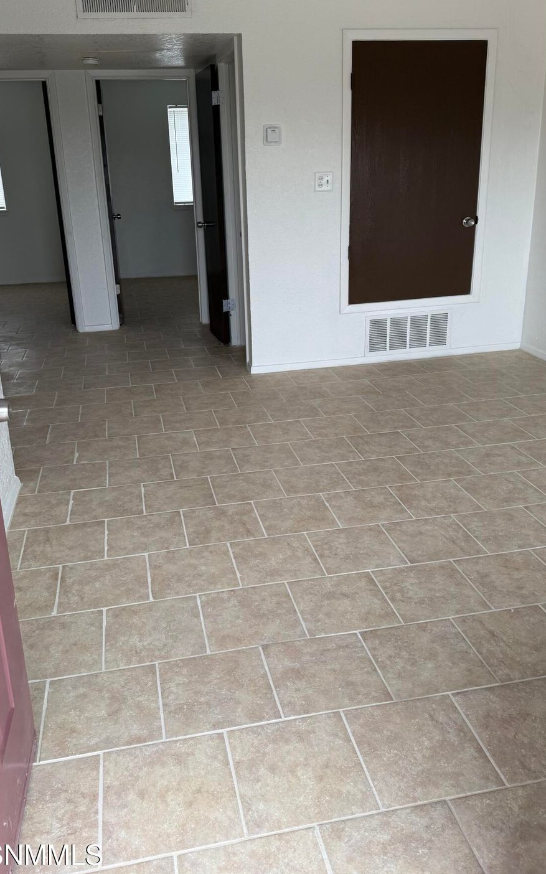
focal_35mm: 29
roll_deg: +1.7
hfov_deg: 43.1
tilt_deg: -18.0
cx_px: 265
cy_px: 403
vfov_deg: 64.6
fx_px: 691
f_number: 1.78
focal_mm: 6.76
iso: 64
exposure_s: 1/207
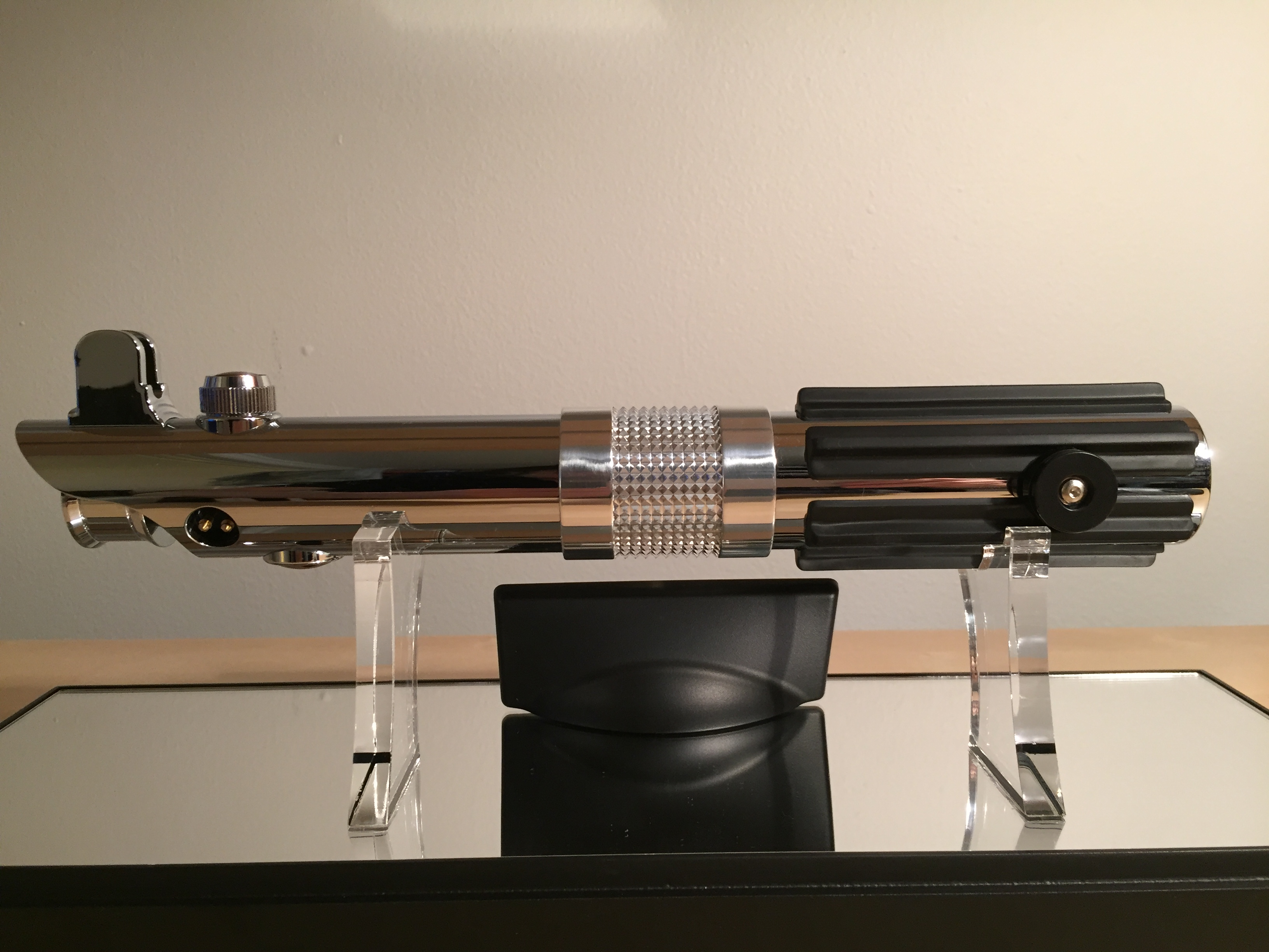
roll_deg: +0.5
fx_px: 1063
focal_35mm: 29
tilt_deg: -10.0
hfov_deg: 61.7
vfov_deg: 48.2
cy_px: 476
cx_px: 634
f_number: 2.2
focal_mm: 4.15
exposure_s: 1/30
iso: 100
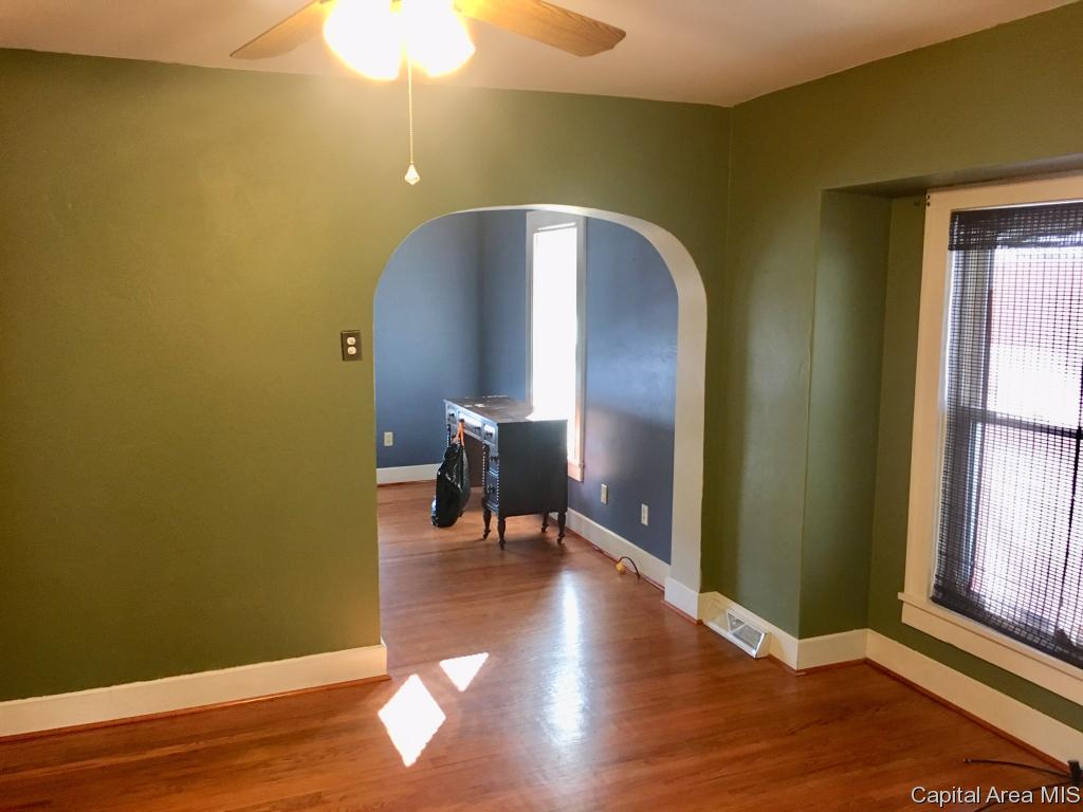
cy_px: 406
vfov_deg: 48.2
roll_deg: -0.4
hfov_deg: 61.7
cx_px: 542
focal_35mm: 29
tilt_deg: -7.3
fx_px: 907
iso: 125
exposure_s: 1/30
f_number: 2.2
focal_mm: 4.15
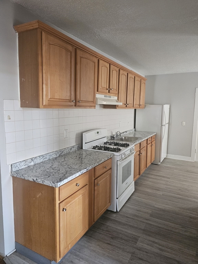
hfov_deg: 58.9
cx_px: 99
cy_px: 132
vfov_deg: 73.9
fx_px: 175
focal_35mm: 23
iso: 500
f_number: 1.7
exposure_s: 1/40
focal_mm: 6.3
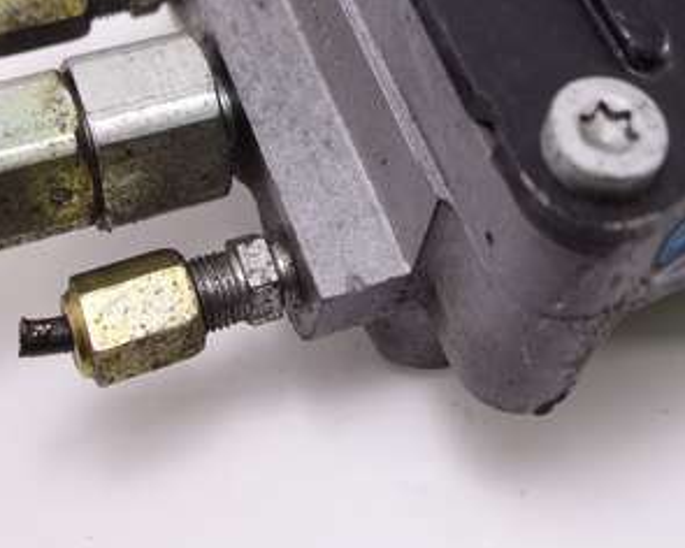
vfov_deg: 20.0
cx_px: 413
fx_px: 1480
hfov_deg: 26.0
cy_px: -55
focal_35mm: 73
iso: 125
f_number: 2.2
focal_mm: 10.4
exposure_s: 1/100
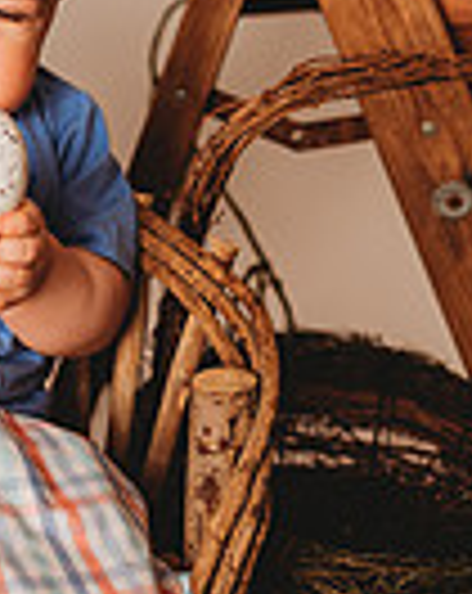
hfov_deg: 18.4
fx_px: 1349
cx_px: -144
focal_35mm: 77
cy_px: 76
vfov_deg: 24.2
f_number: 2.5
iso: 100
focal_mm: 24
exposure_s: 1/160
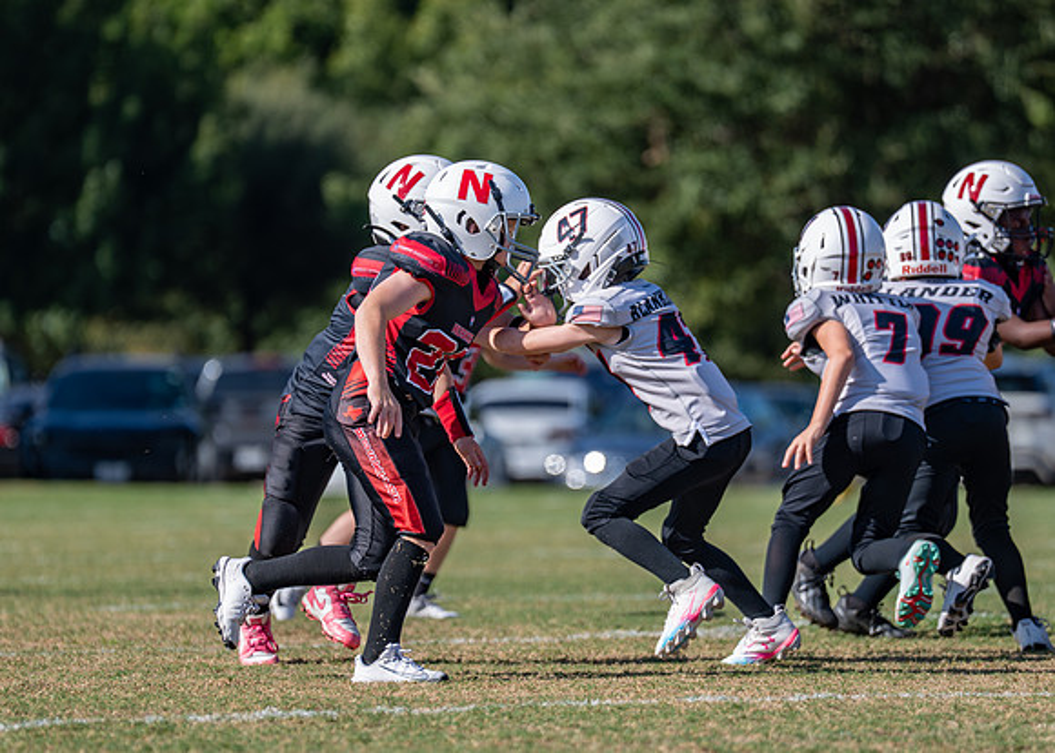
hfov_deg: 6.3
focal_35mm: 320
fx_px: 9574
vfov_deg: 4.5
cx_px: 502
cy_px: 393
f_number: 2.8
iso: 100
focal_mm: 200
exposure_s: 1/1600
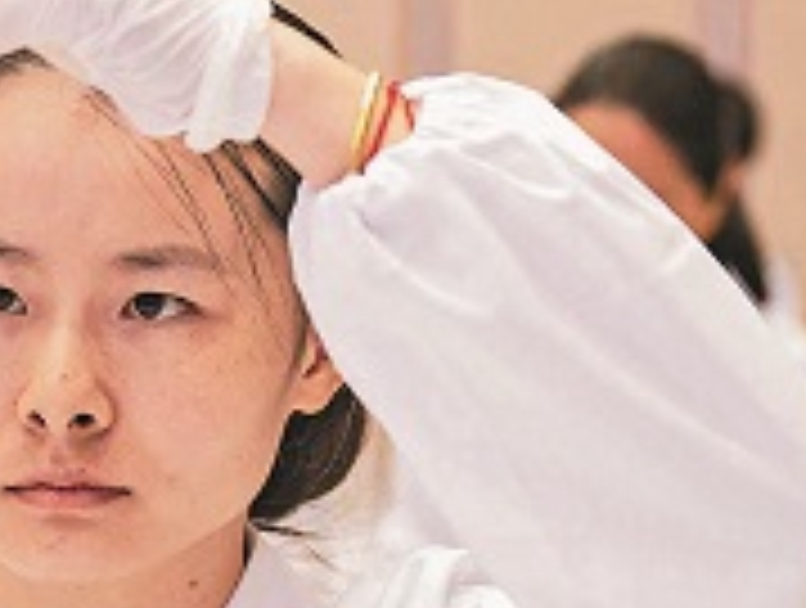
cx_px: 630
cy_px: 509
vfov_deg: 9.9
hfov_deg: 13.1
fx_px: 3500
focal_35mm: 150
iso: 320
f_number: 2.8
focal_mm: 40
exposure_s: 1/250
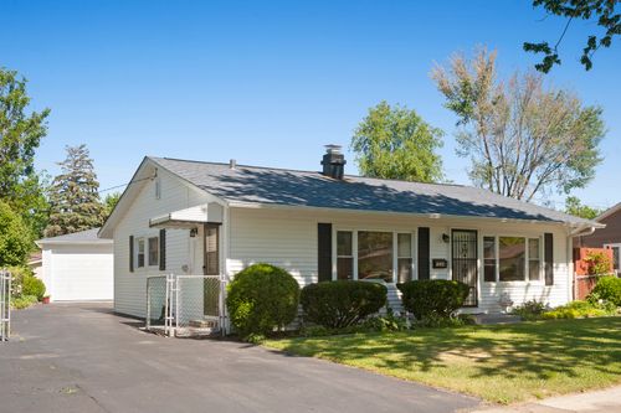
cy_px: 206
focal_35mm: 38
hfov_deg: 50.7
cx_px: 310
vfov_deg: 35.0
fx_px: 655
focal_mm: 38
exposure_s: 1/800
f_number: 8
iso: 400
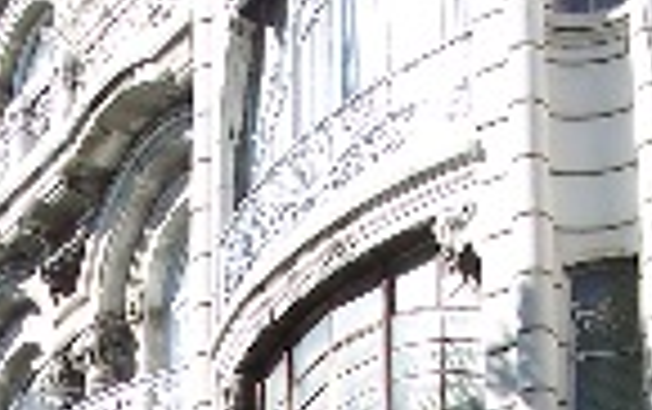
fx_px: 2953
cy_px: 1005
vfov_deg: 7.4
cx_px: 241
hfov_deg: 12.6
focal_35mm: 166
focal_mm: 8
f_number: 4.8
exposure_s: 1/350
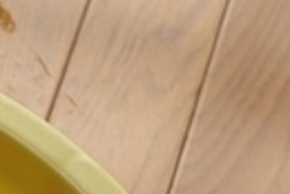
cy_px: 518
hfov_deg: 9.1
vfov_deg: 6.1
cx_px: -241
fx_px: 1734
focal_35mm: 215
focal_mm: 35
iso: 400
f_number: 7.1
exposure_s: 1/125
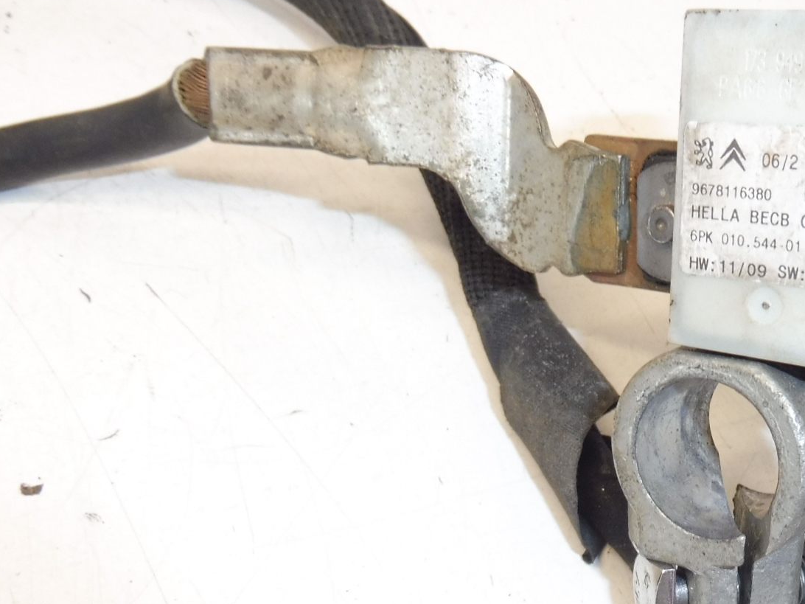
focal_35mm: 45
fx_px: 1046
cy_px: 442
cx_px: 689
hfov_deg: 39.7
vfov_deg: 31.7
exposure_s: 1/60
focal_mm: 4.3
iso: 200
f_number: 3.5
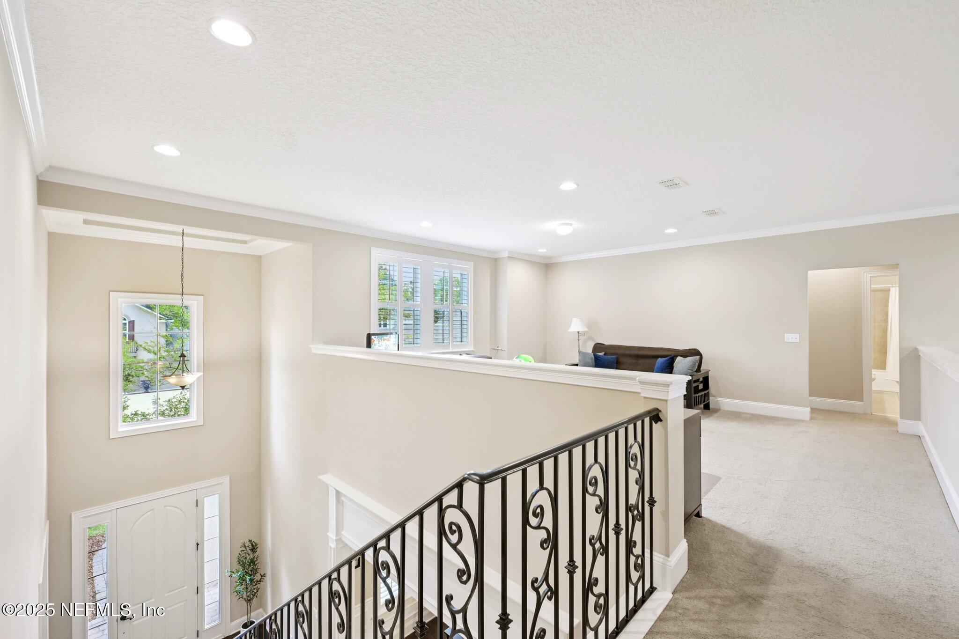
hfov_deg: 98.5
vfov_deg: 75.5
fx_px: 413
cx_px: 480
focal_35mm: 16
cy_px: 320
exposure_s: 1/8
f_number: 8
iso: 400
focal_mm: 15.5
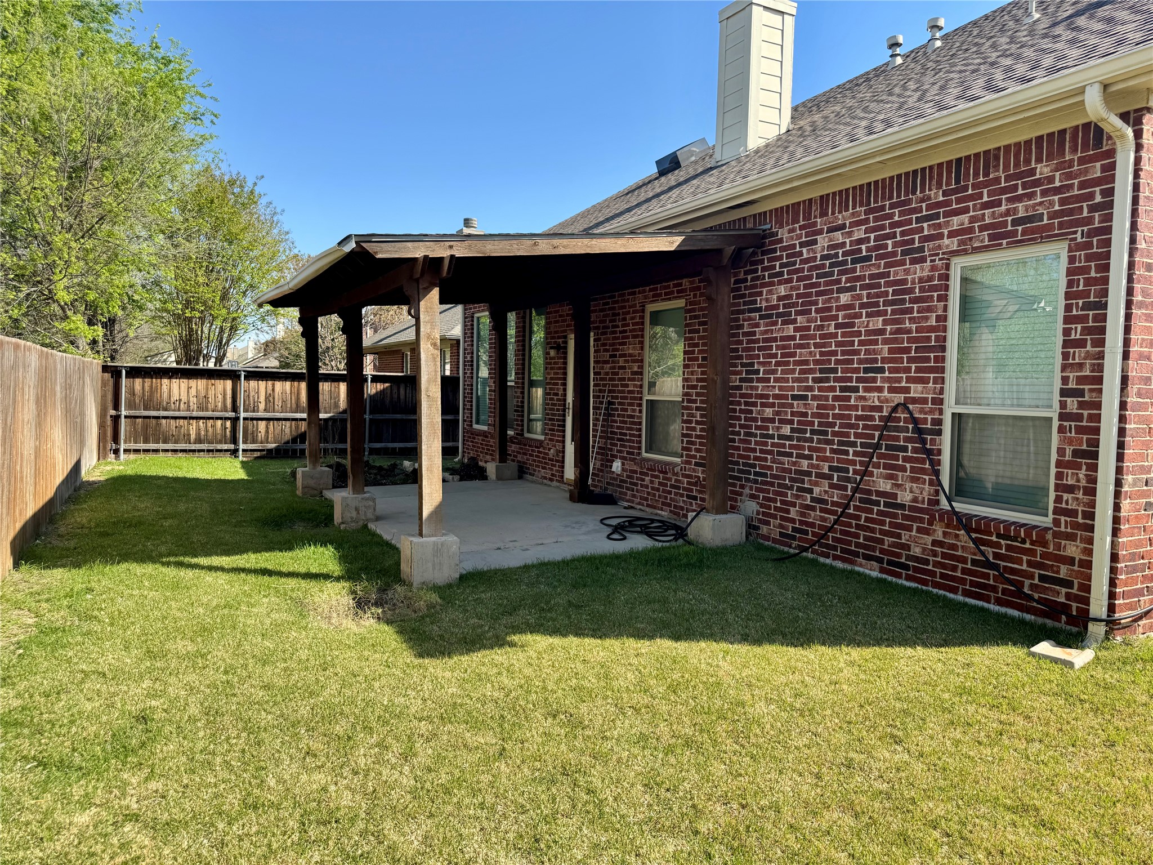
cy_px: 432
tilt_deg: -2.9
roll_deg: -1.4
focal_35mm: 24
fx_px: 799
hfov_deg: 71.6
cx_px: 576
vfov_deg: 56.8
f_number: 1.78
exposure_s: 1/2174
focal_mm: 6.76
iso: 80
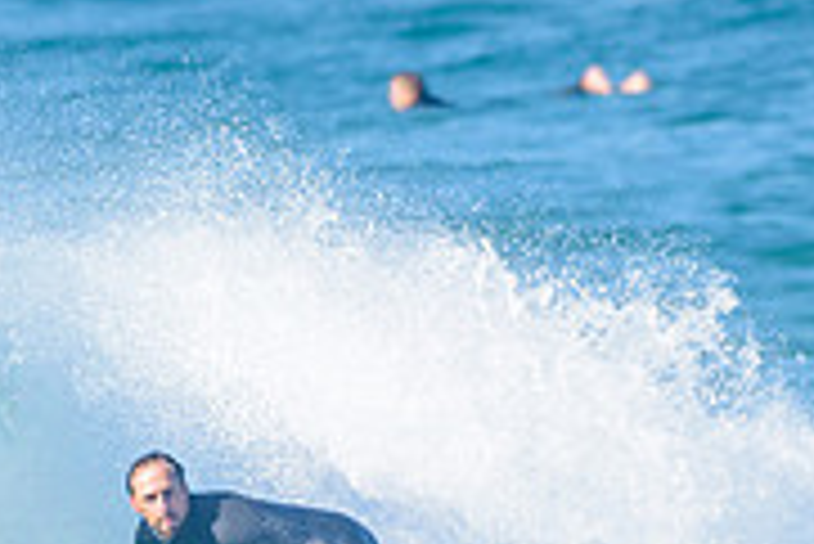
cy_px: 619
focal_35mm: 1964
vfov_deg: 0.7
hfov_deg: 1.0
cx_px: 546
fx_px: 44443
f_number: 5.6
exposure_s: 1/2000
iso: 320
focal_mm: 500
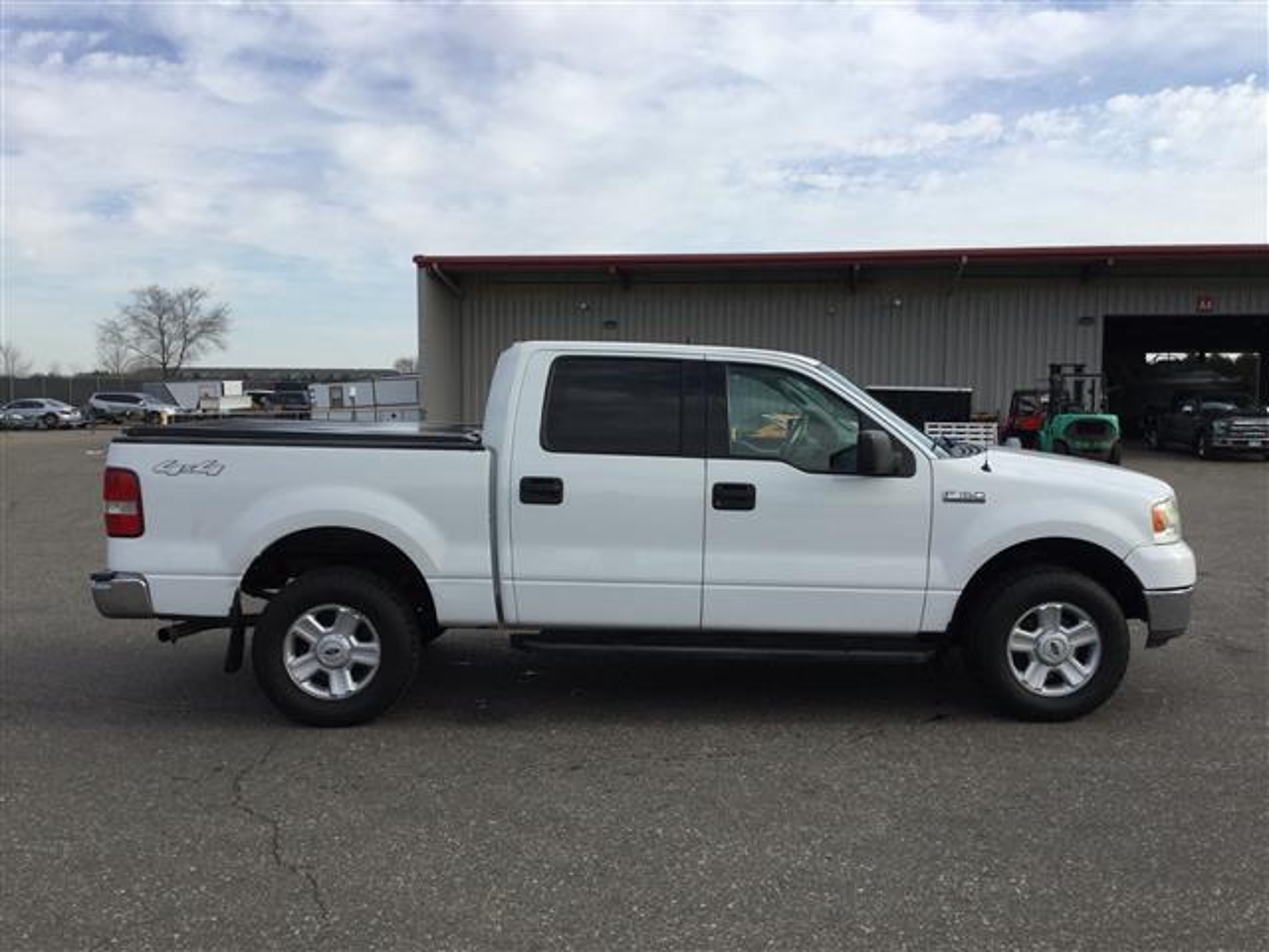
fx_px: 1136
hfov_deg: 58.4
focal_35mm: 31
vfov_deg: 45.4
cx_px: 634
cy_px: 476
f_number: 2.4
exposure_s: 1/1199
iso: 25
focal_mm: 3.3
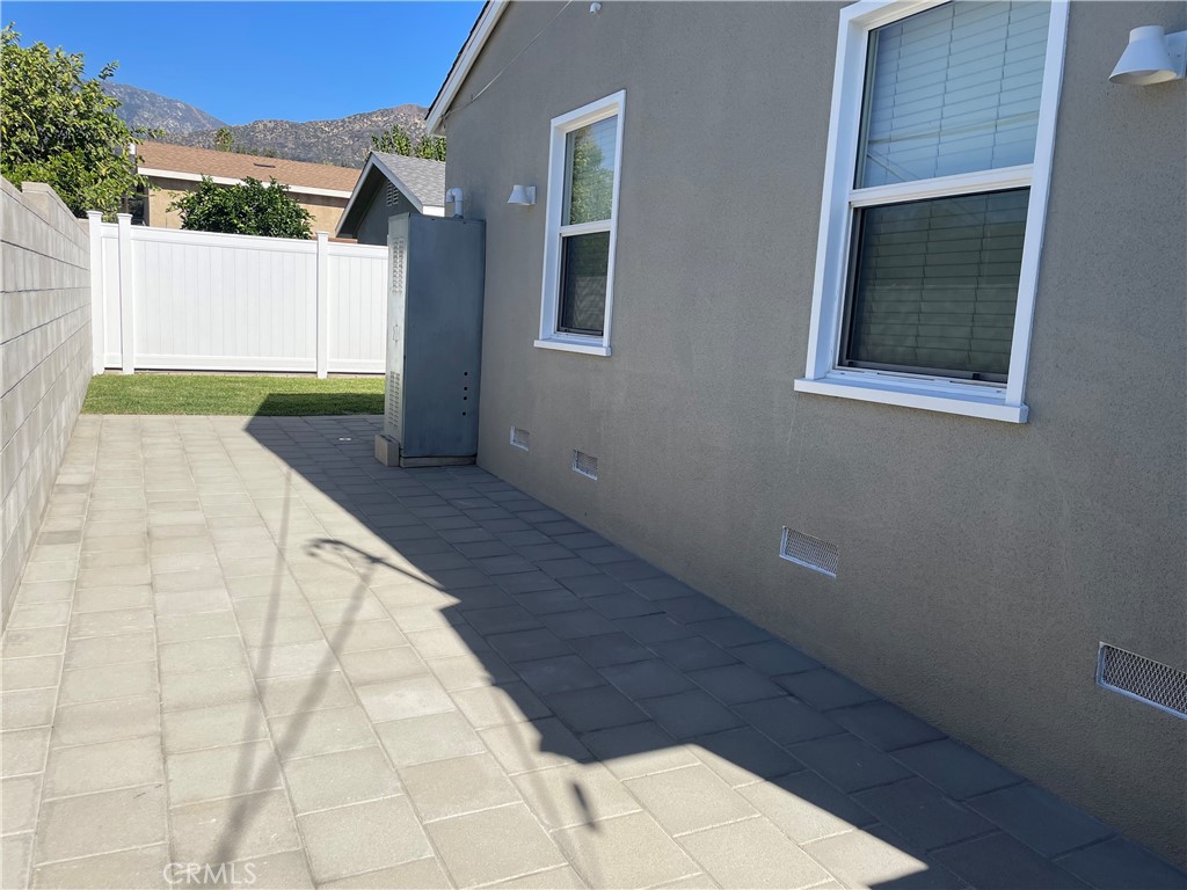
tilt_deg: -8.3
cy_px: 445
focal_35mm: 26
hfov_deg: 67.3
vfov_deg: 53.1
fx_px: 892
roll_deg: -3.2
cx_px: 594
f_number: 1.6
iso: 32
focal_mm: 4.2
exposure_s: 1/3610
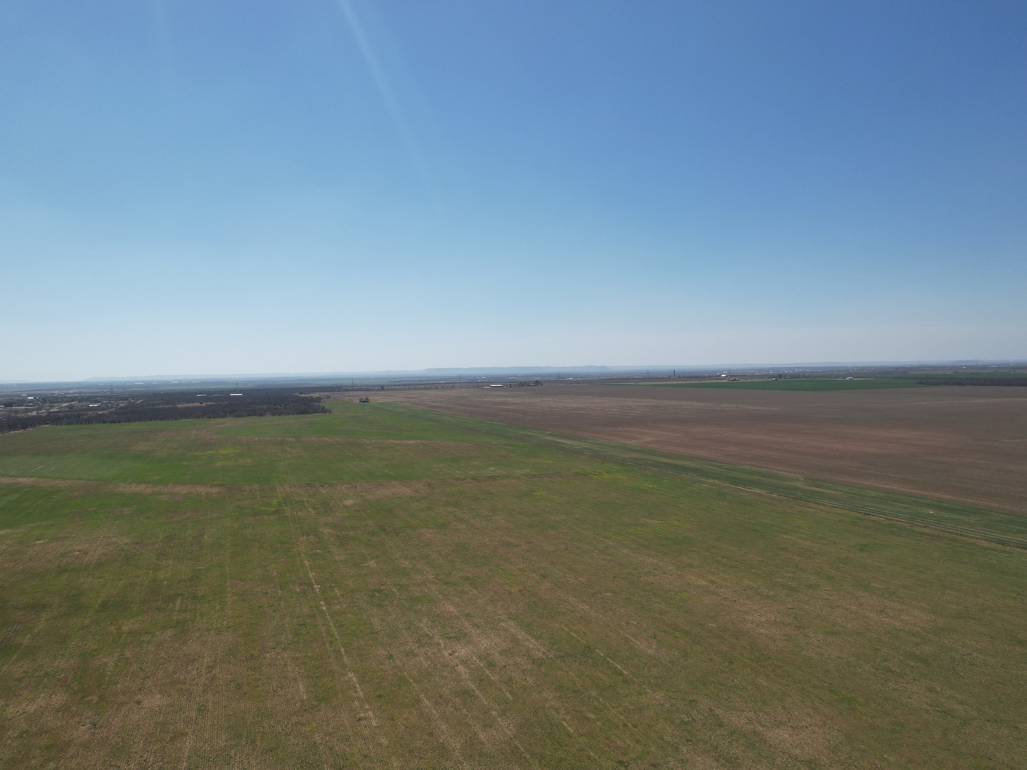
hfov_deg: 71.6
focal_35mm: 24
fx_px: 712
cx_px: 504
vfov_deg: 56.8
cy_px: 385
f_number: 2.8
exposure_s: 1/2500
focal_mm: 8.38
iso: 100
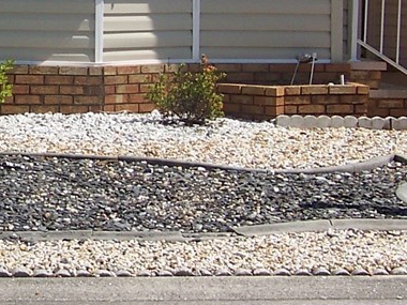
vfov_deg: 8.2
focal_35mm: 181
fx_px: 2128
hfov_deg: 10.8
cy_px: 2
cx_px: -56
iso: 64
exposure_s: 1/800
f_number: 4
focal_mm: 6.75
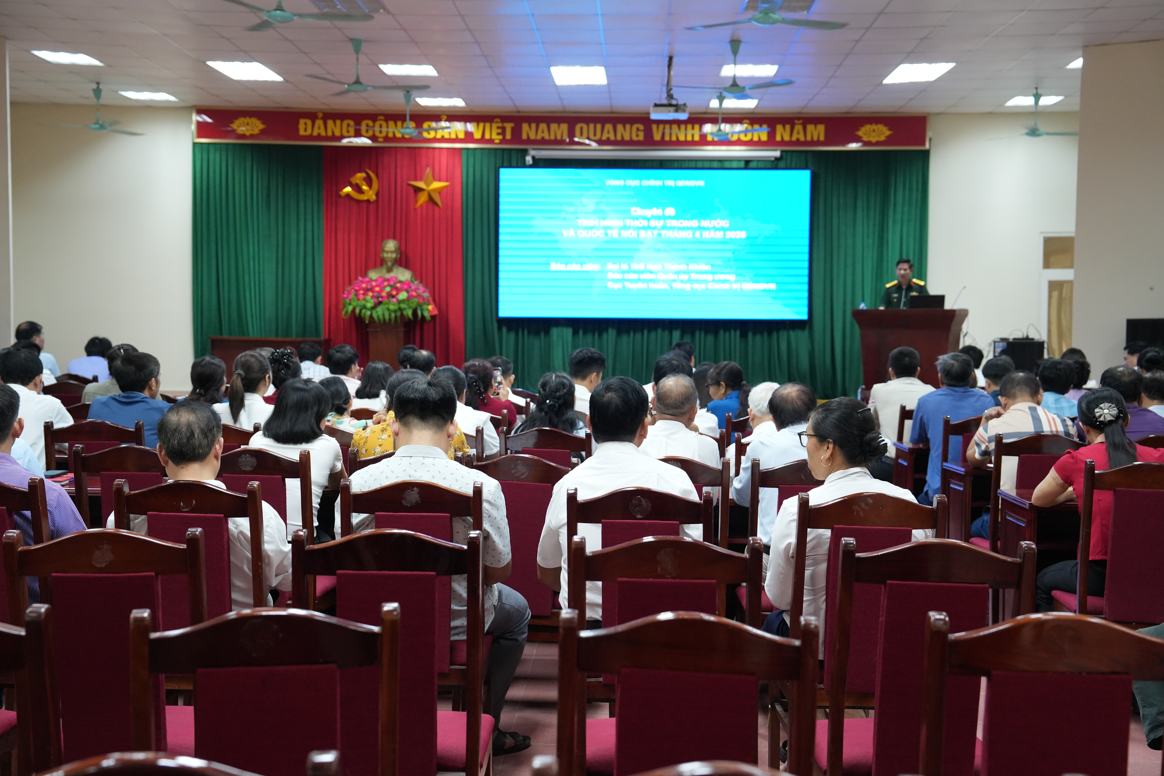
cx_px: 582
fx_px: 1390
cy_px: 388
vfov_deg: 31.2
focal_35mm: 43
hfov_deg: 45.4
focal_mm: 43
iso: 3200
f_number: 4
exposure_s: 1/160
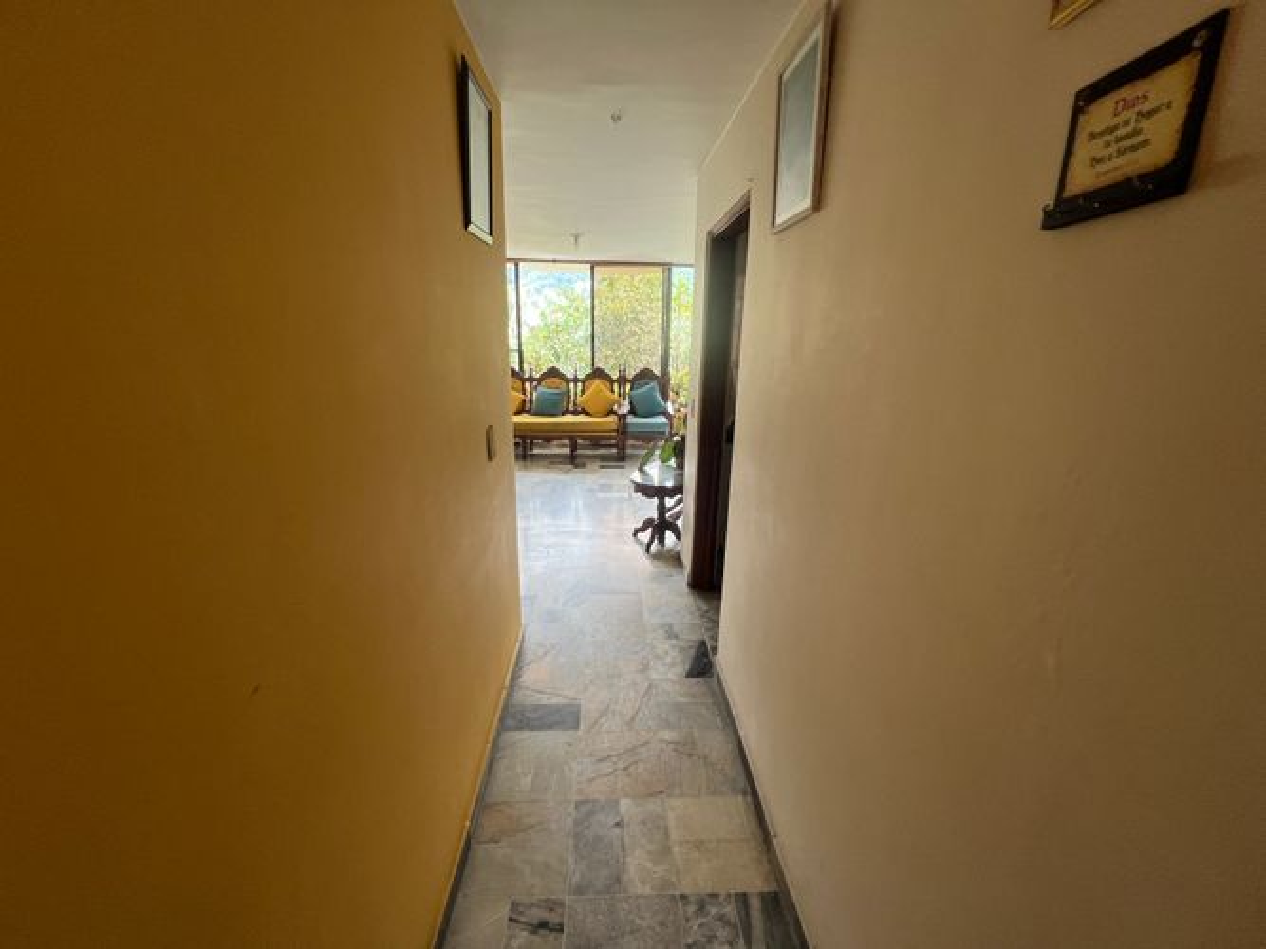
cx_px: 633
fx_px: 475
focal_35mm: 13
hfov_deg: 106.2
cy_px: 474
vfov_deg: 89.9
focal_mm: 1.57
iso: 80
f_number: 1.8
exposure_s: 1/99
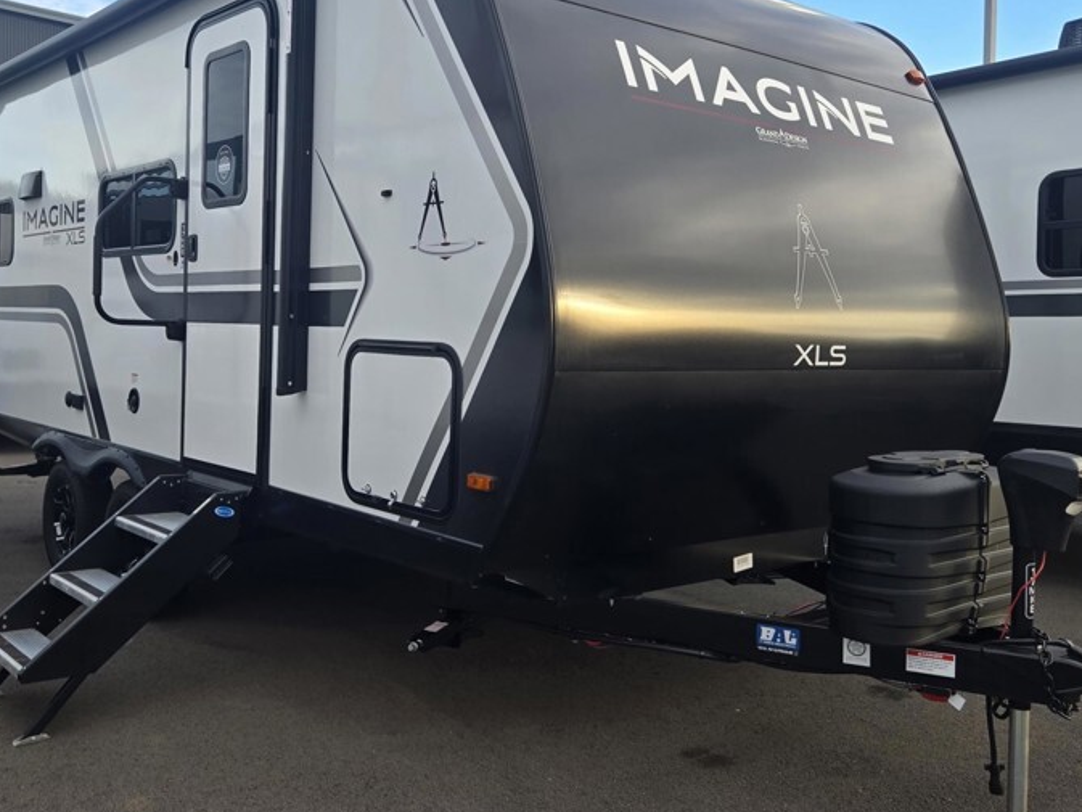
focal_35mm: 35
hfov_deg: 52.5
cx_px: 477
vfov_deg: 40.6
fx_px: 1094
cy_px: 347
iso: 25
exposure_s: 1/226
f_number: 1.8
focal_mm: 5.4
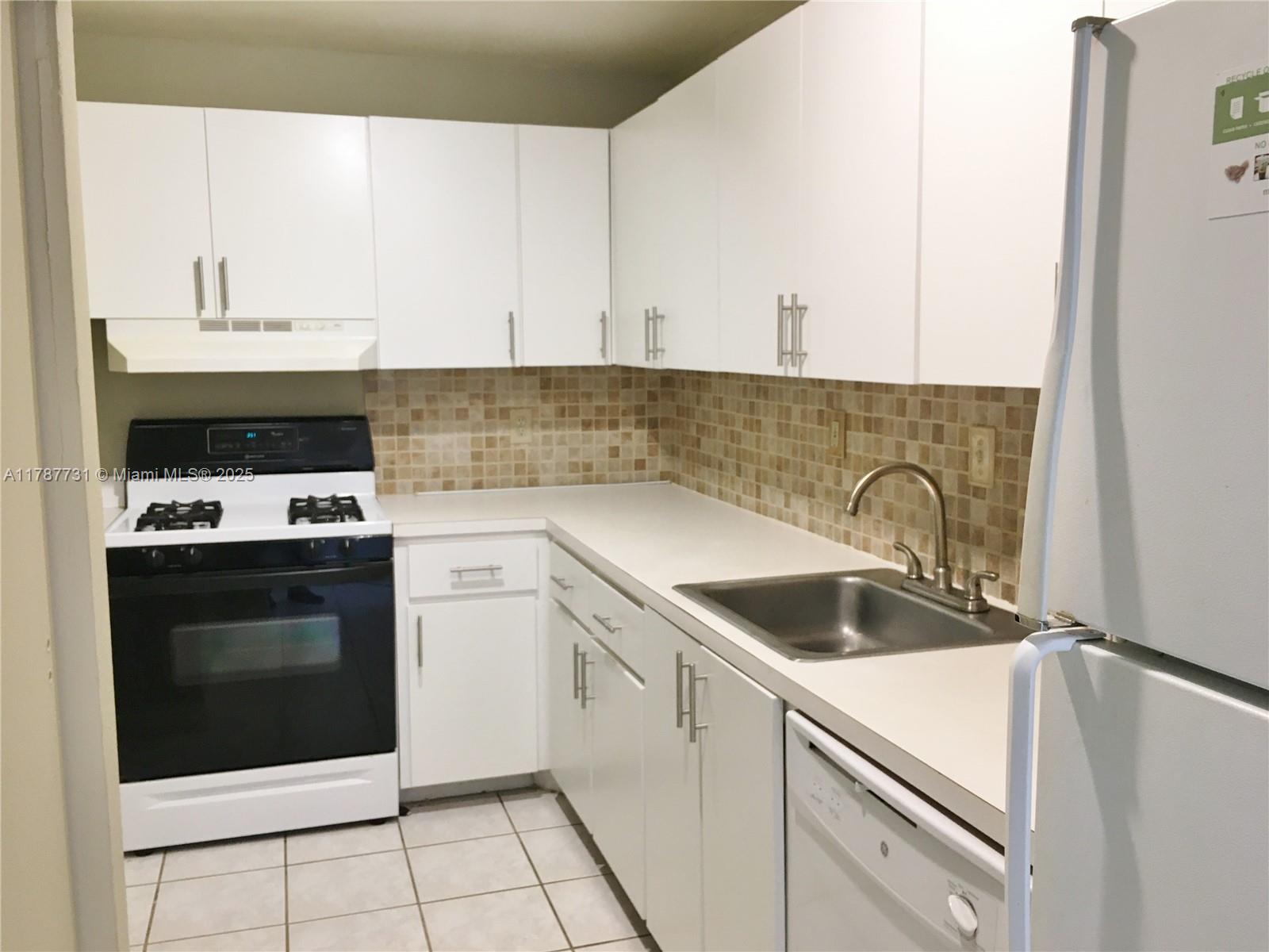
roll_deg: +0.4
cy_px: 476
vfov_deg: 48.2
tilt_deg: -6.9
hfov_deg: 61.7
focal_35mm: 29
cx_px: 634
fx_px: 1063
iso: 80
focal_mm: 4.15
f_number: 2.2
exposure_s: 1/30
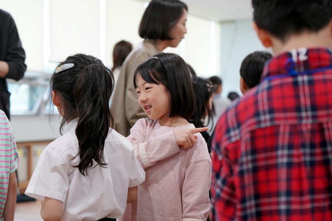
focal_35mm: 70
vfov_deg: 19.5
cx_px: 166
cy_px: 110
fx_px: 646
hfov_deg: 28.8
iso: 2000
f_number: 4
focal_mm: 70
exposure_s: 1/160
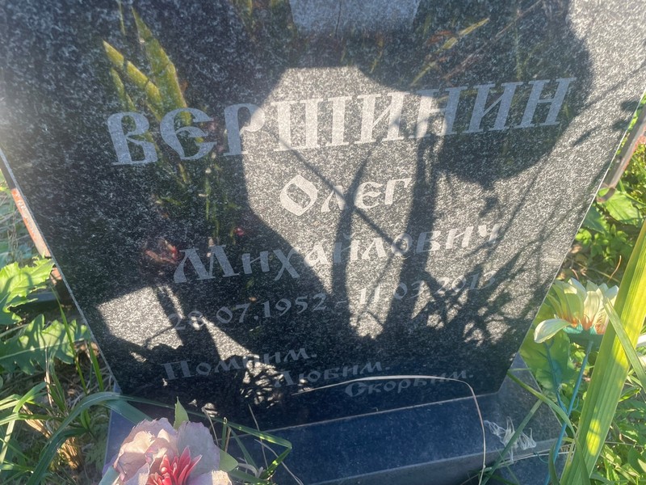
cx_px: 323
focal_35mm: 26
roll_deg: -1.6
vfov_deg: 53.1
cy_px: 242
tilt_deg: -41.1
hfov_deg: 67.3
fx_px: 485
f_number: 1.6
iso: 32
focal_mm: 4.2
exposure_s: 1/330
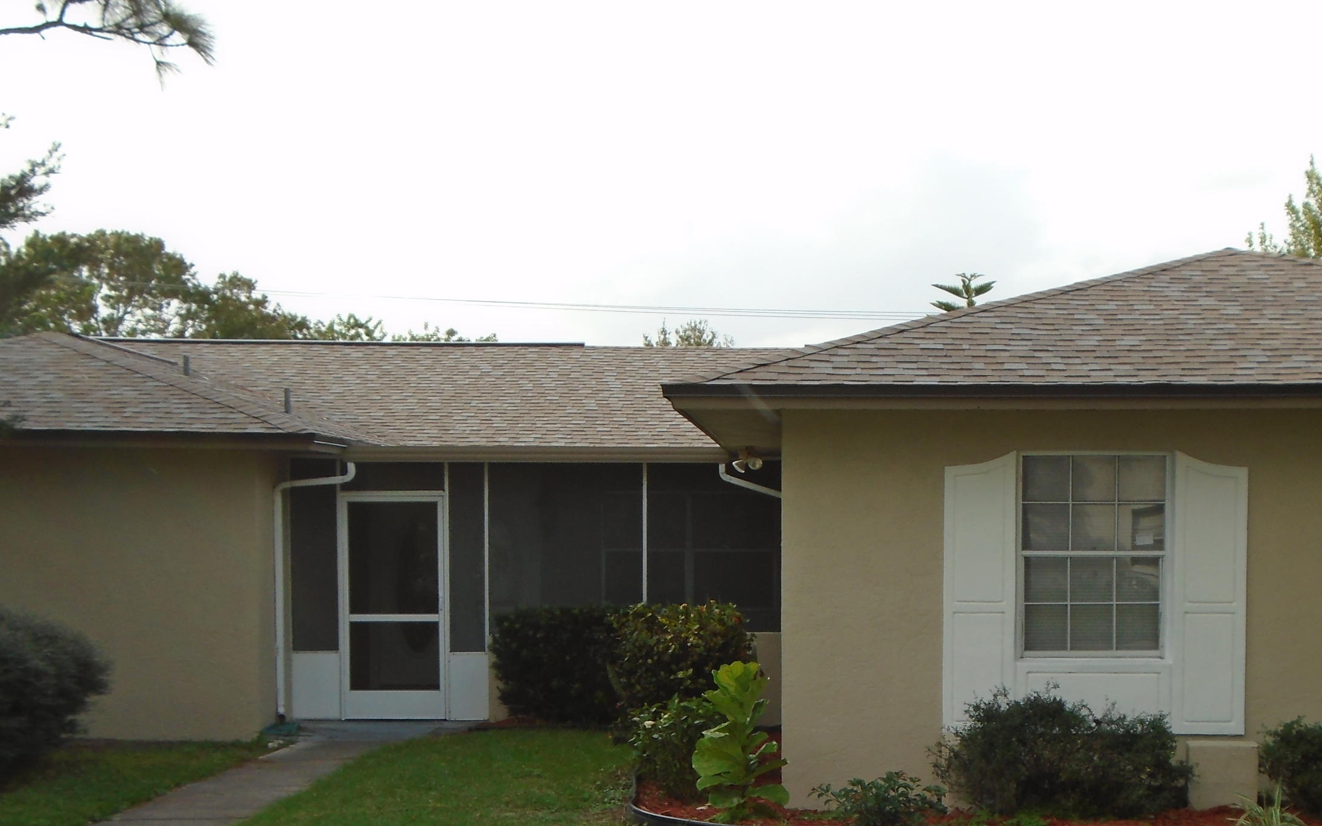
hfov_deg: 33.3
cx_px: 829
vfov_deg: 21.0
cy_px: 678
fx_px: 2197
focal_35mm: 61
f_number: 4.1
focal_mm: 7.4
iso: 100
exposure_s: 1/400
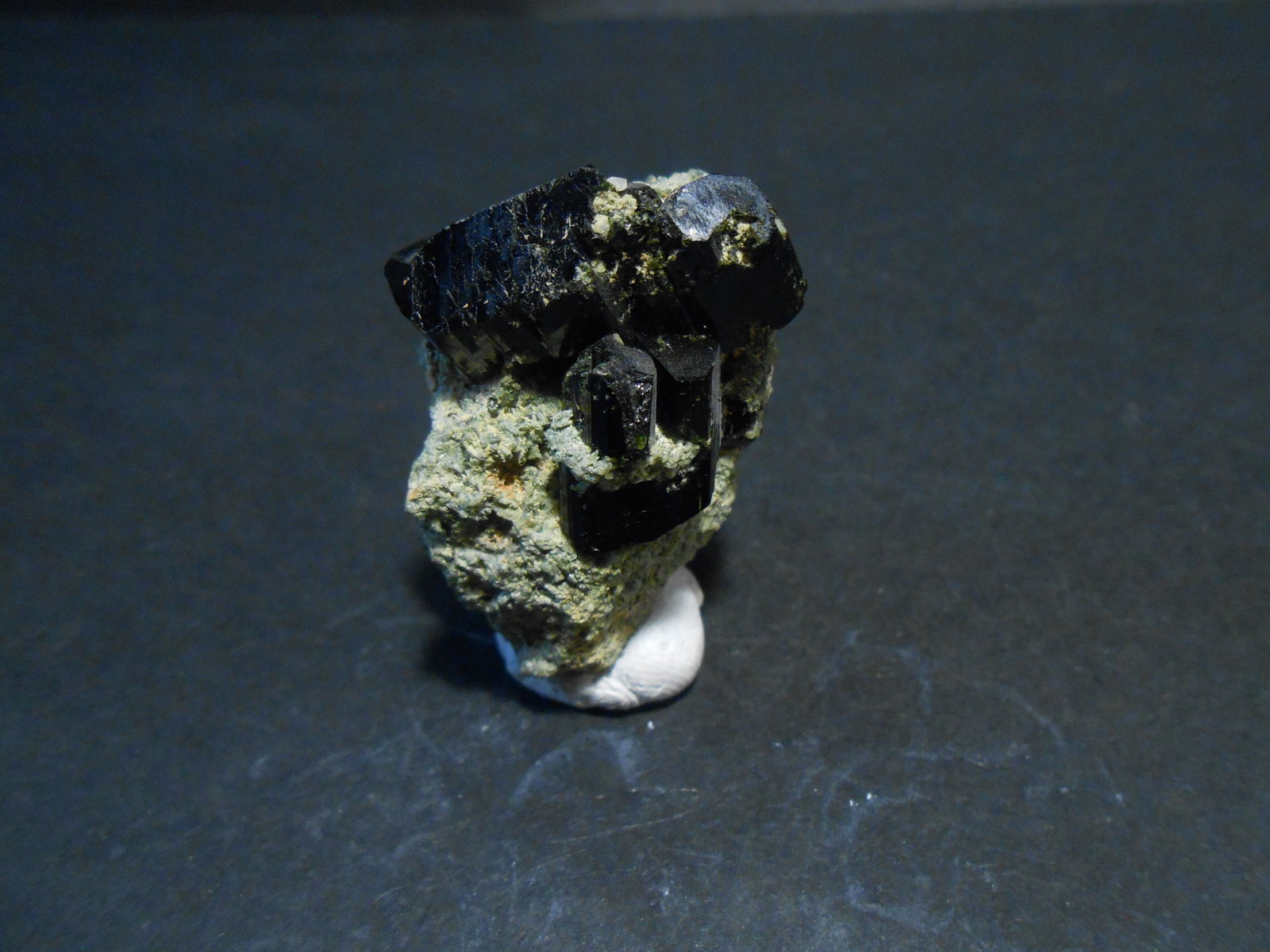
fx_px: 954
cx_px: 635
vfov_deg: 53.1
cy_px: 476
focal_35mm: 26
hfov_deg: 67.3
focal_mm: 4.6
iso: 400
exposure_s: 1/8
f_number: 3.5
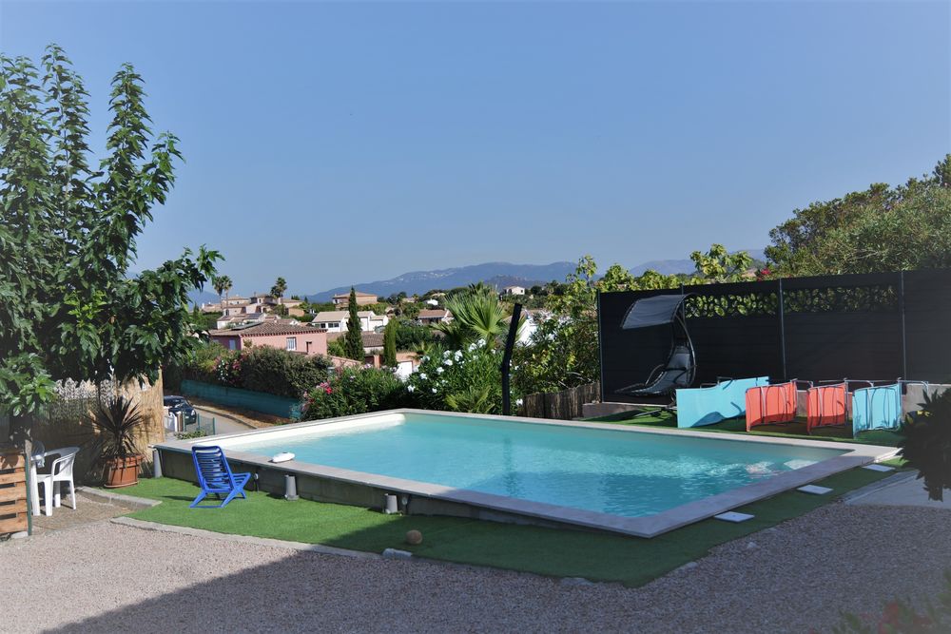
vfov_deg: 38.4
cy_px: 317
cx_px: 476
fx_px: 911
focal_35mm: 34
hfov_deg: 55.1
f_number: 4
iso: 100
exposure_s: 1/2500
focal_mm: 23
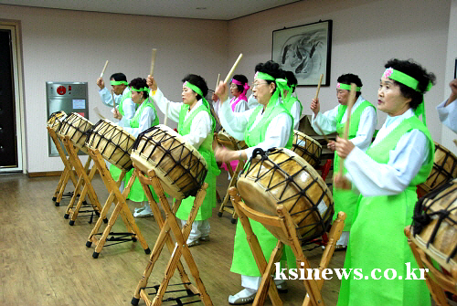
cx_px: 228
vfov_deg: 33.1
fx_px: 515
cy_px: 153
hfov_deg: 47.9
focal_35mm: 40
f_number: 4.5
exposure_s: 1/80
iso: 800
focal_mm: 27
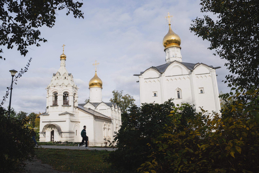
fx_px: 207
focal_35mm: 29
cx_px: 122
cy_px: 81
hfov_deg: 64.1
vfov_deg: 45.3
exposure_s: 1/320
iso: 100
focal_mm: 18
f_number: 5.6
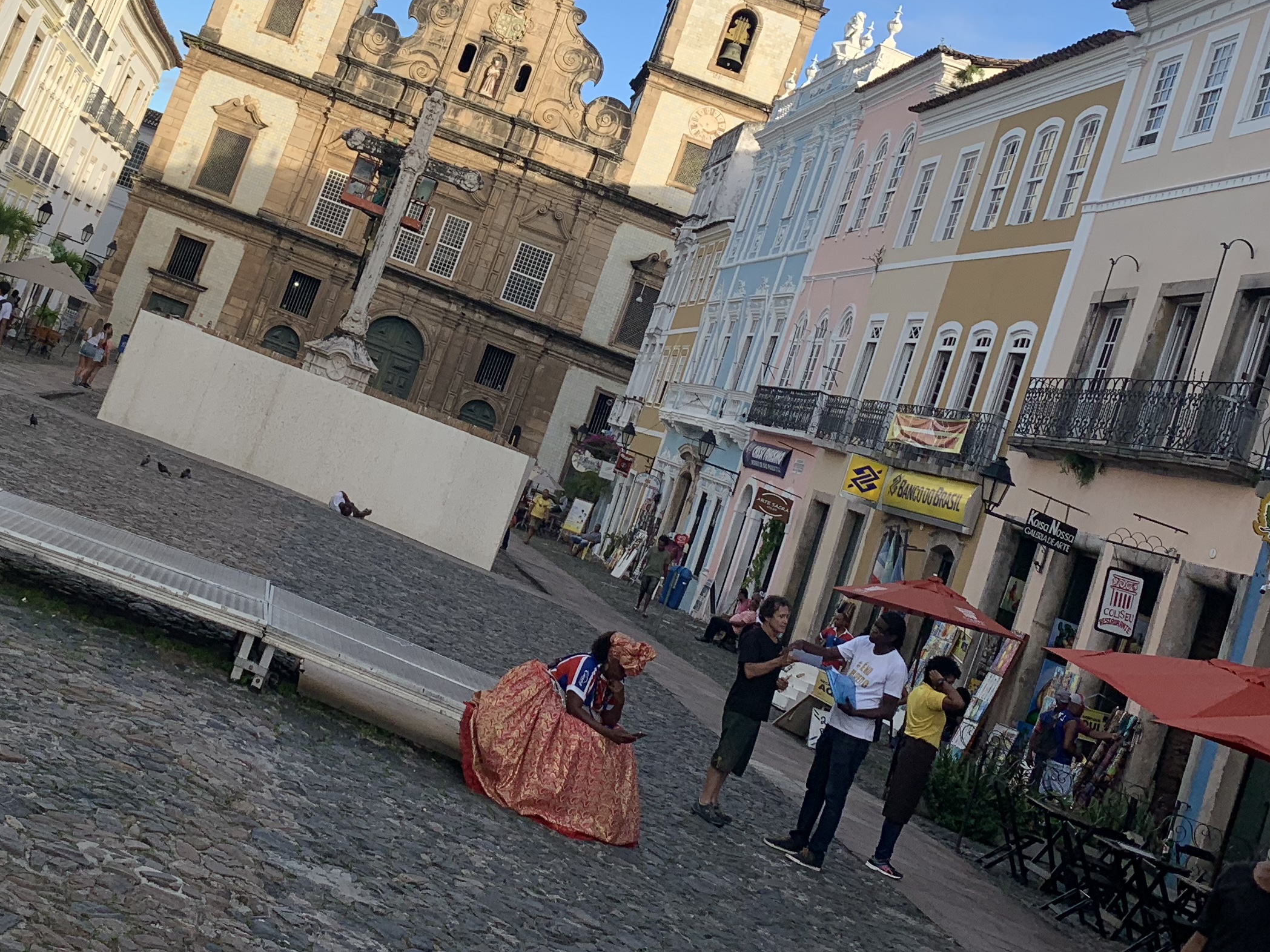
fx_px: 1834
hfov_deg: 37.8
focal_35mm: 50
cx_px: 426
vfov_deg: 28.0
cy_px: 95
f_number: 1.8
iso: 25
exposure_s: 1/1149
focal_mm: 4.25
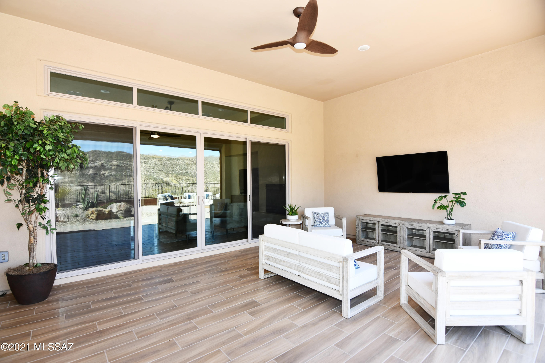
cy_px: 182
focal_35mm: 16
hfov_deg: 96.7
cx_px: 272
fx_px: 242
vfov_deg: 73.7
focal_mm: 11
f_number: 5.6
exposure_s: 1/125
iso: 200
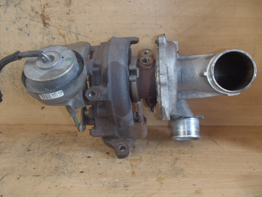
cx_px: 131
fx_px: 288
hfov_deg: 49.0
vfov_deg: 37.7
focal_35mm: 38
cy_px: 98
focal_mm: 6.83
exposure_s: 1/40
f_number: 4.6
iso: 100
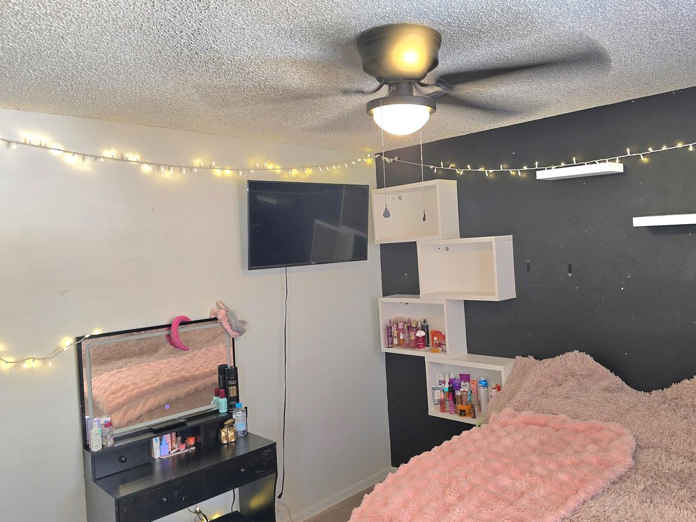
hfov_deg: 65.1
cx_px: 392
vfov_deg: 51.3
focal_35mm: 27
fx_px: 543
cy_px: 267
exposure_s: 1/30
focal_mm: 6.3
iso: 100
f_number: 1.7
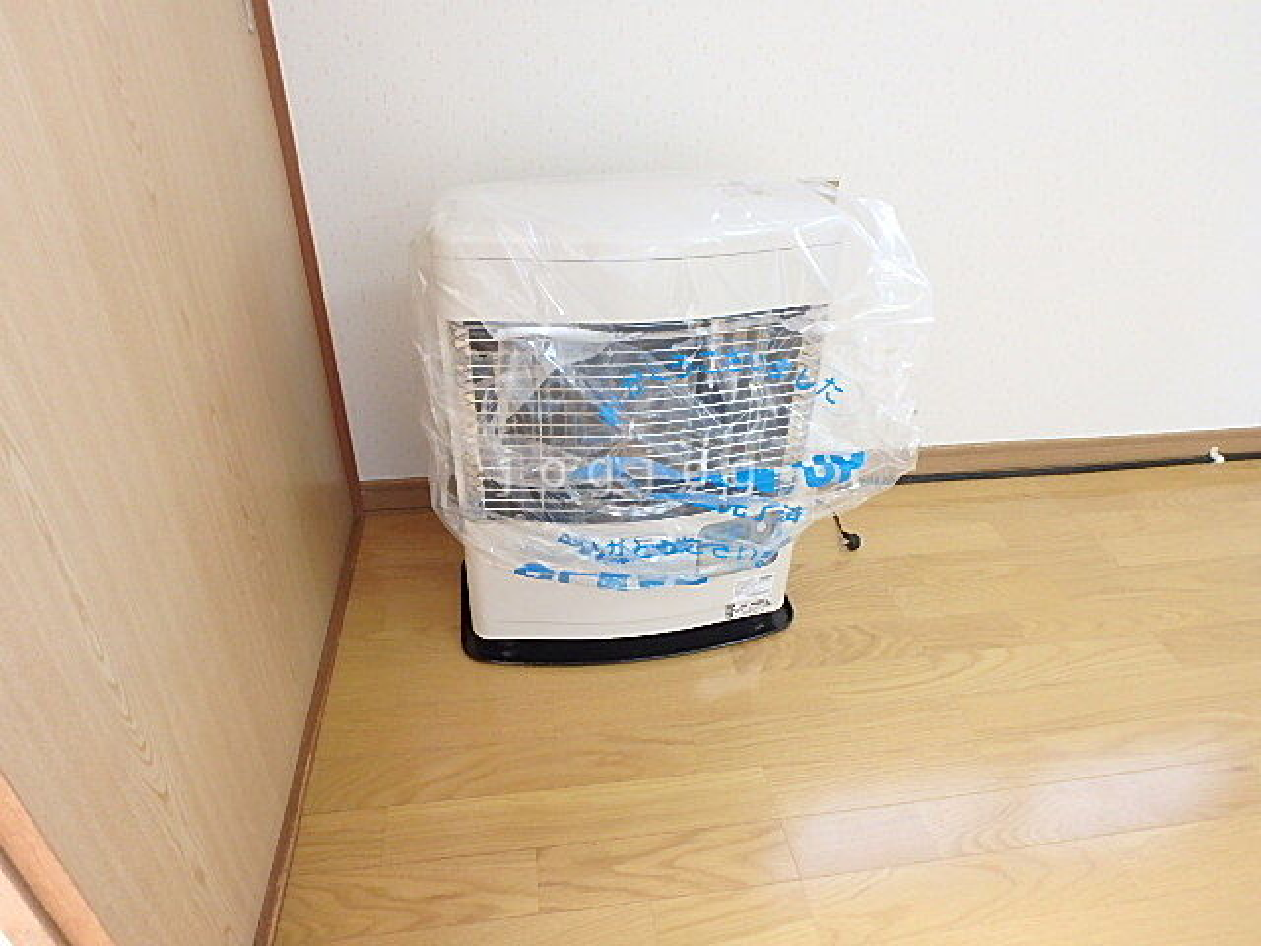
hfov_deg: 79.0
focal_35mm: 21
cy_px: 473
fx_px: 765
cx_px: 630
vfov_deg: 63.4
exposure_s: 1/30
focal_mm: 3.7
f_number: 3.5
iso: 500
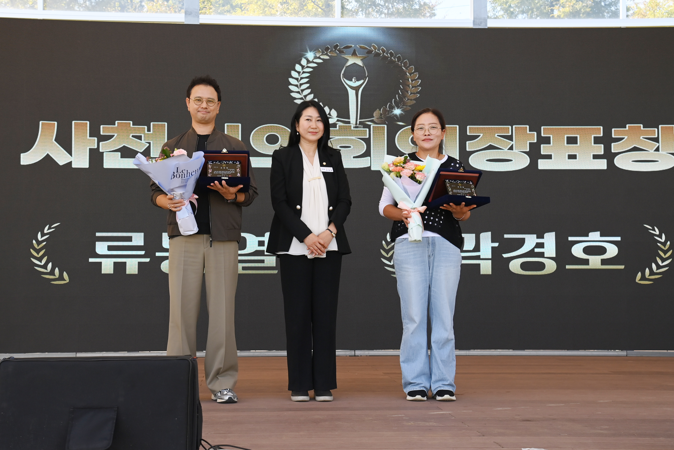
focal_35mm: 48
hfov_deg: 41.1
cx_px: 337
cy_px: 225
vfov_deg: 28.1
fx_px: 899
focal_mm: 48
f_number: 6.3
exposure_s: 1/400
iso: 320
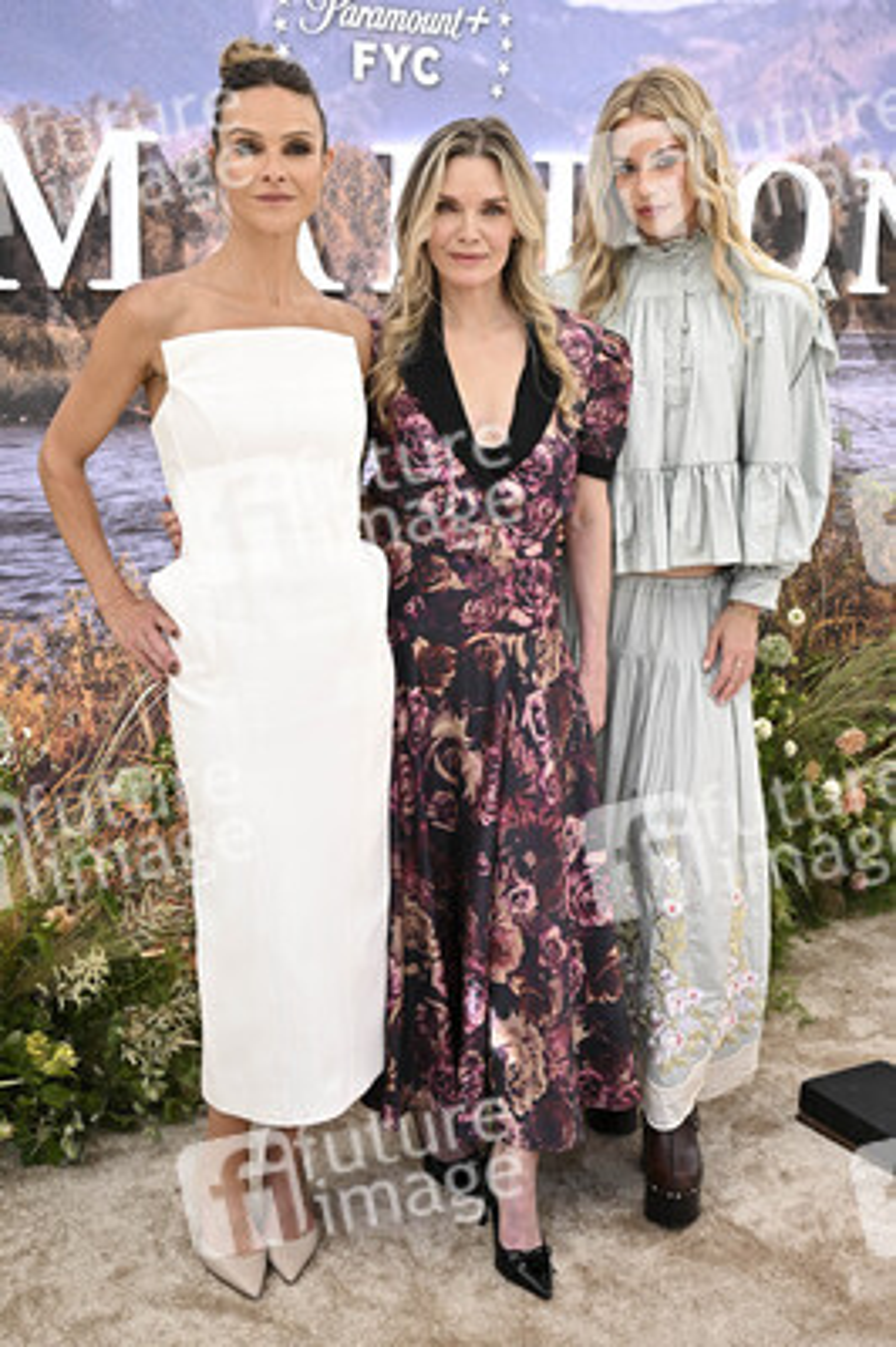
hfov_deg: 34.2
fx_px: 1458
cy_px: 674
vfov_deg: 49.6
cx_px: 448
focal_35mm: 39
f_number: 6.3
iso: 250
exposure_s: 1/320
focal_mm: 39
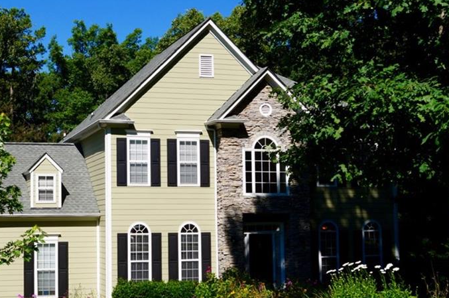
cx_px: 140
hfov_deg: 33.6
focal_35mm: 59
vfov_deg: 22.9
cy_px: 158
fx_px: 735
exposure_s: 1/200
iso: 100
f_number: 11
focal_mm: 26
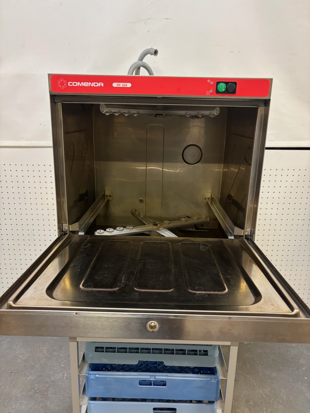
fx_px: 310
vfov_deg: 67.3
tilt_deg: -15.8
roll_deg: -1.8
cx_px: 155
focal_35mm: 26
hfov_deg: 53.1
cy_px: 206
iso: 200
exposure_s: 1/50
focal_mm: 5.96
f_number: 1.6
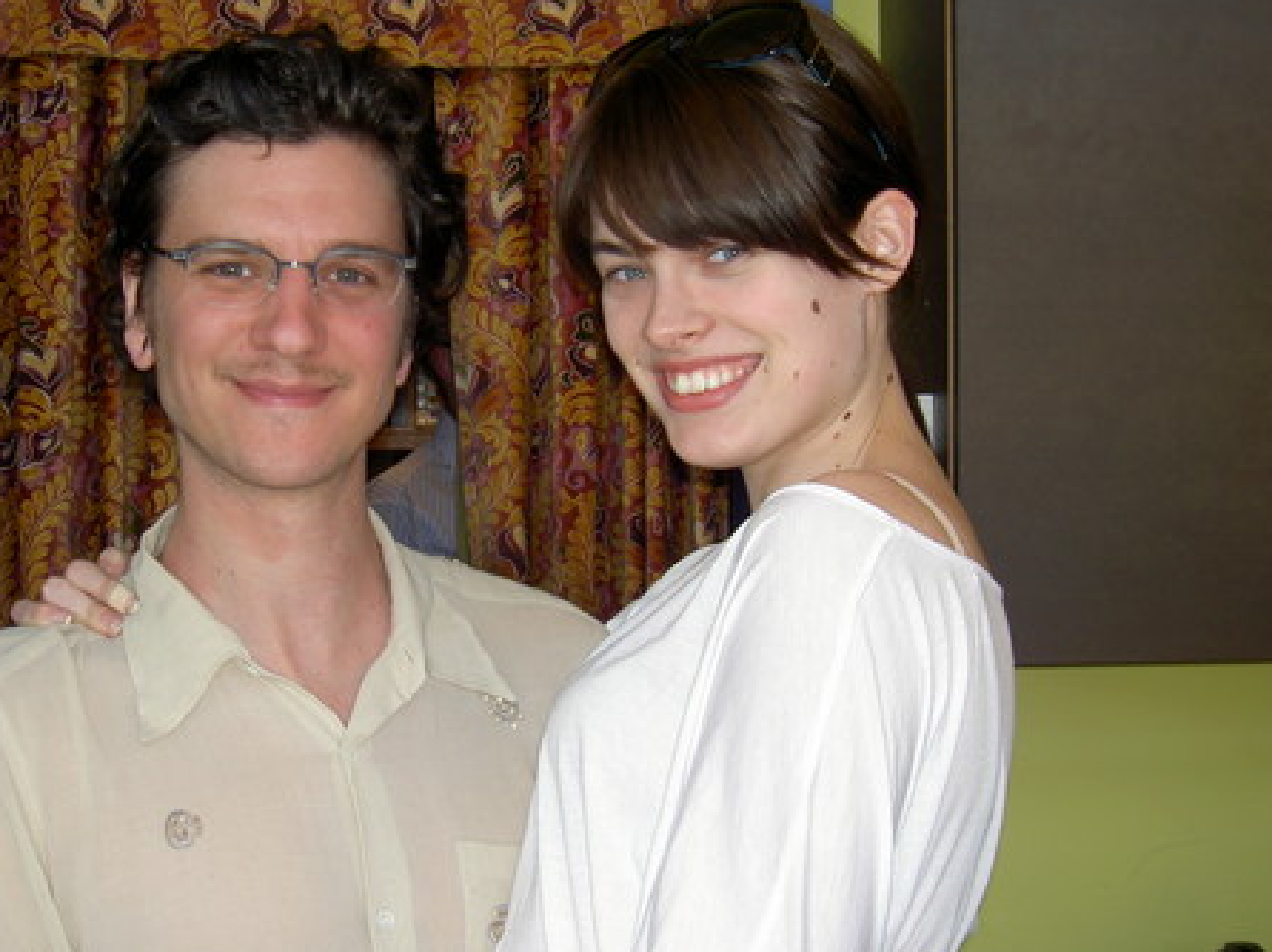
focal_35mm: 56
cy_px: 510
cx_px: 465
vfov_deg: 26.1
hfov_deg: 34.2
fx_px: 2057
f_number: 2.8
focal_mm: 8
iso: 100
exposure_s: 1/60
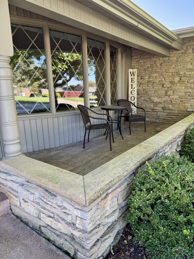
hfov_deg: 56.8
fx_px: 179
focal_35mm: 24
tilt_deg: -14.3
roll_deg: +2.5
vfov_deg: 71.6
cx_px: 97
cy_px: 130
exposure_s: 1/240
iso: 100
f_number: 1.78
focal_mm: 6.76
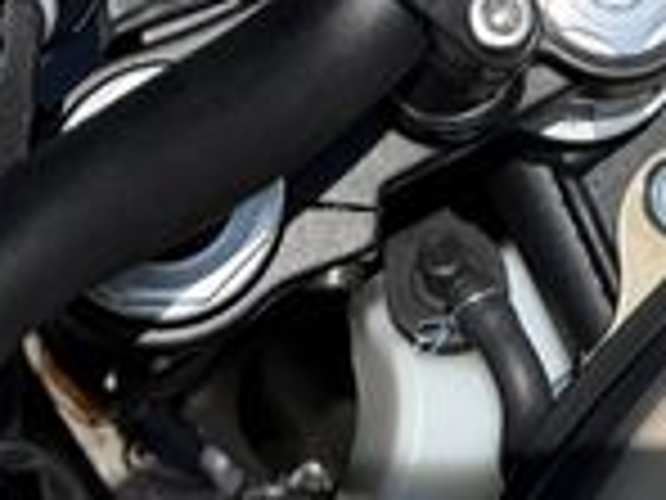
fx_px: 2001
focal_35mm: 104
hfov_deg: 18.8
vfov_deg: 12.3
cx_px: 450
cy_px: -545
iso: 80
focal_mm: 6.76
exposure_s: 1/3145
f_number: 1.78
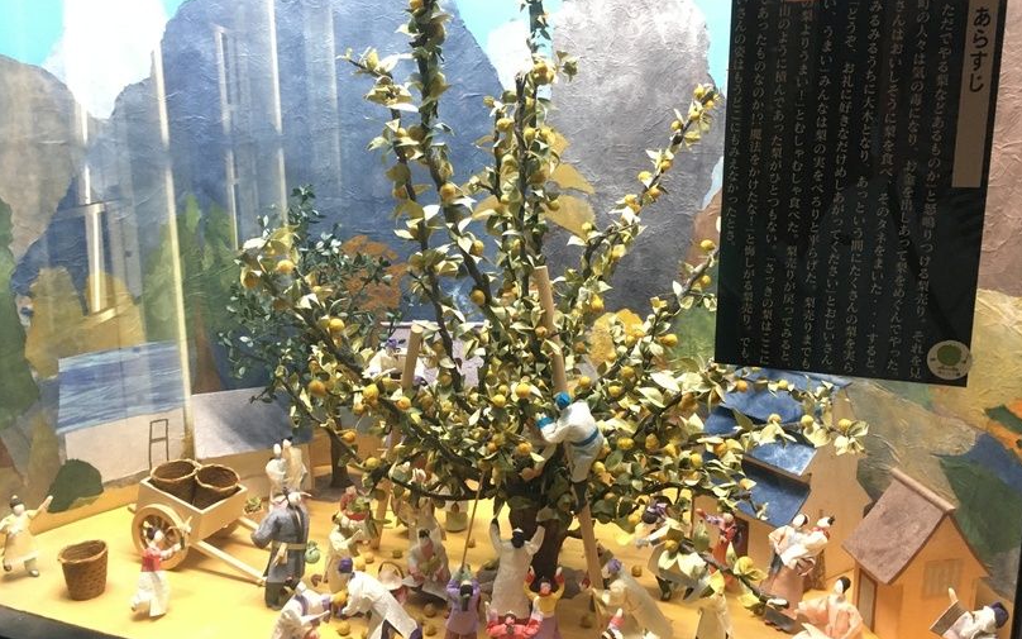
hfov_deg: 61.2
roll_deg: -0.4
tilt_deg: -12.9
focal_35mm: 31
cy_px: 318
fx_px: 863
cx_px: 513
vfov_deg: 40.6
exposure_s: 1/30
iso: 160
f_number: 2.2
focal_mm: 4.15
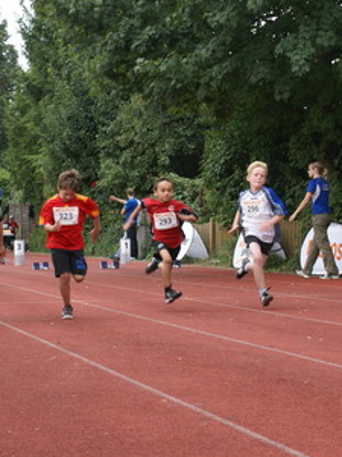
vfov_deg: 21.6
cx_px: 74
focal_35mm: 91
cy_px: 212
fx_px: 1197
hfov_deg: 16.2
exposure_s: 1/160
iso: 100
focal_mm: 35
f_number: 5.6
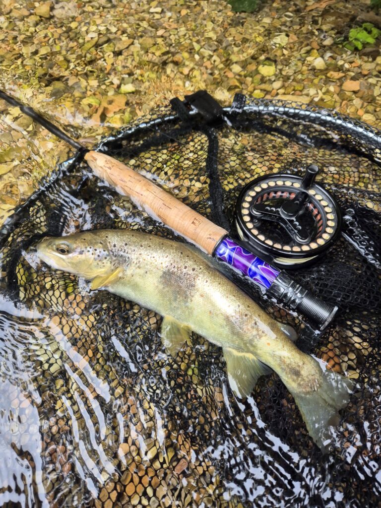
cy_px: 254
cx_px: 190
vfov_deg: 73.9
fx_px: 338
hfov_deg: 58.9
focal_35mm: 23
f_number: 1.8
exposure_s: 1/180
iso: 40
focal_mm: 5.4
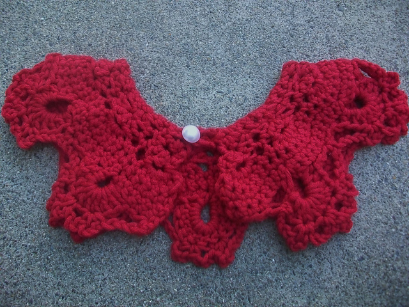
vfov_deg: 44.2
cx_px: 204
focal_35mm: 32
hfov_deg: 56.8
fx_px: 378
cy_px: 154
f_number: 2.8
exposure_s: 1/60
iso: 160
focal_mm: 5.7
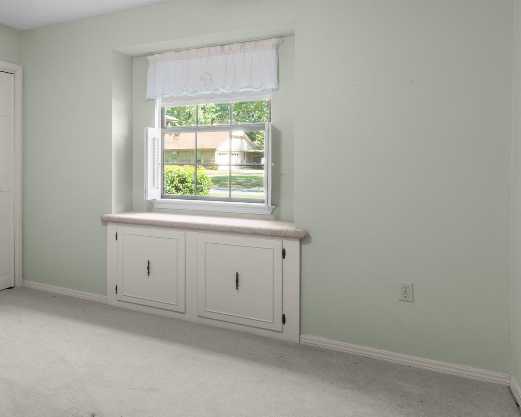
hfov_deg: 47.1
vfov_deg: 46.6
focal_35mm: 31
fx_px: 478
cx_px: -6
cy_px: 151
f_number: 8
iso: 320
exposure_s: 1/2
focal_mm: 10
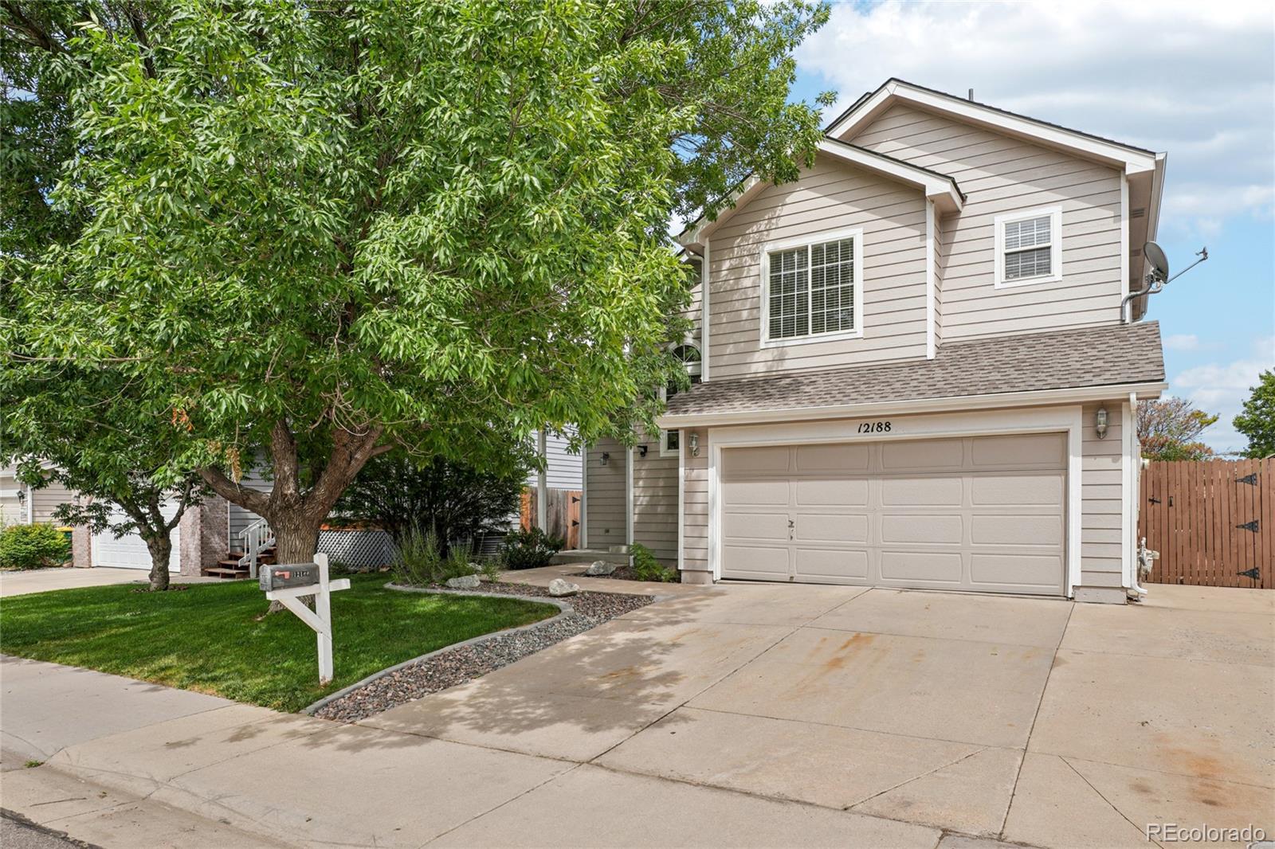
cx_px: 638
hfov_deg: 85.4
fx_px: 690
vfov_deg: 63.2
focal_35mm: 20
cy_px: 424
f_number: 8
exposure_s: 1/250
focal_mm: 13
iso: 100
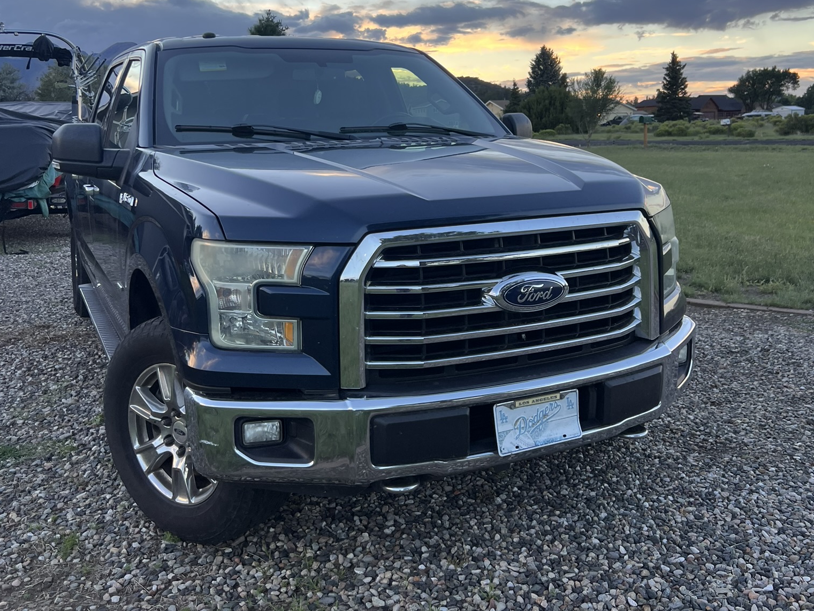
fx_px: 823
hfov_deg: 52.6
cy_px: 220
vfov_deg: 40.3
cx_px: 404
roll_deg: +1.9
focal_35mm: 35
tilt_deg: -5.5
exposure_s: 1/121
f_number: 1.5
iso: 32
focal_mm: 5.7
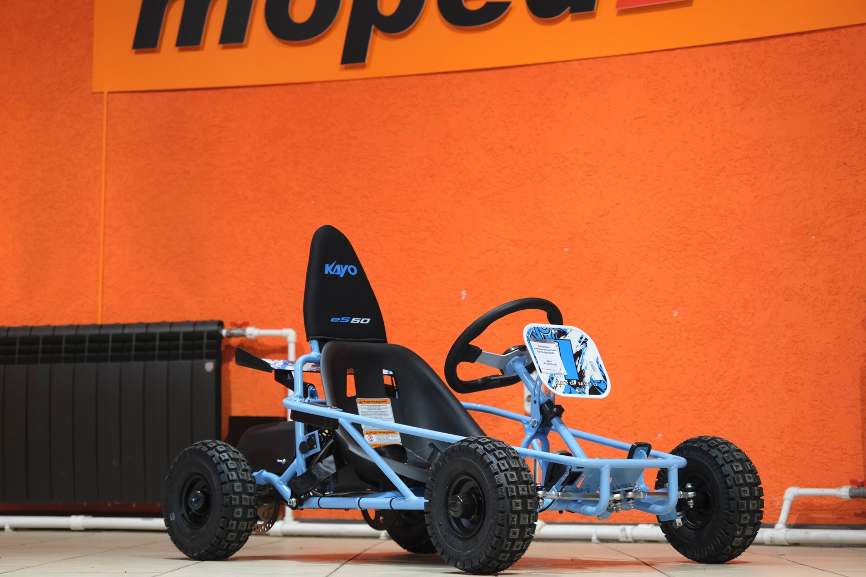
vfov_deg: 17.3
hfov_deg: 25.7
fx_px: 1900
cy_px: 288
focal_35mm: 79
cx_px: 433
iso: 1600
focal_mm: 52.4
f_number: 4
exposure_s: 1/100
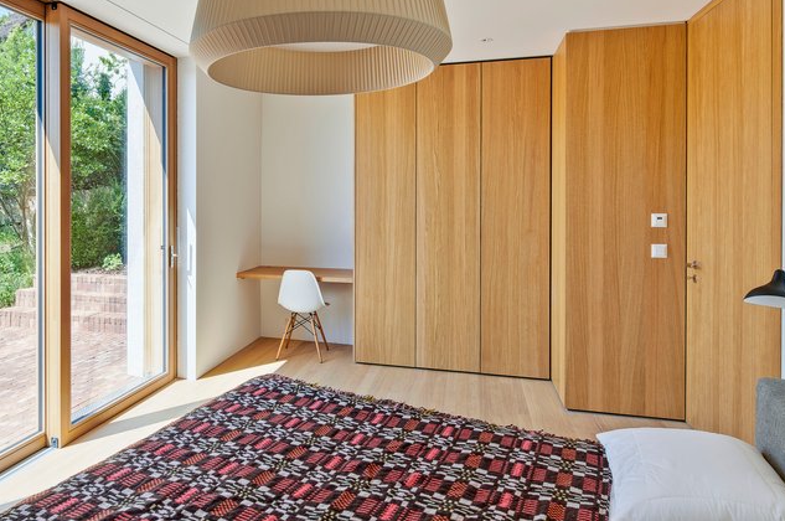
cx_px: 315
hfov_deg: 73.1
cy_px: 198
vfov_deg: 52.5
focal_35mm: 24
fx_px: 523
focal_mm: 19
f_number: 11
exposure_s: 1/2.5
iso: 100
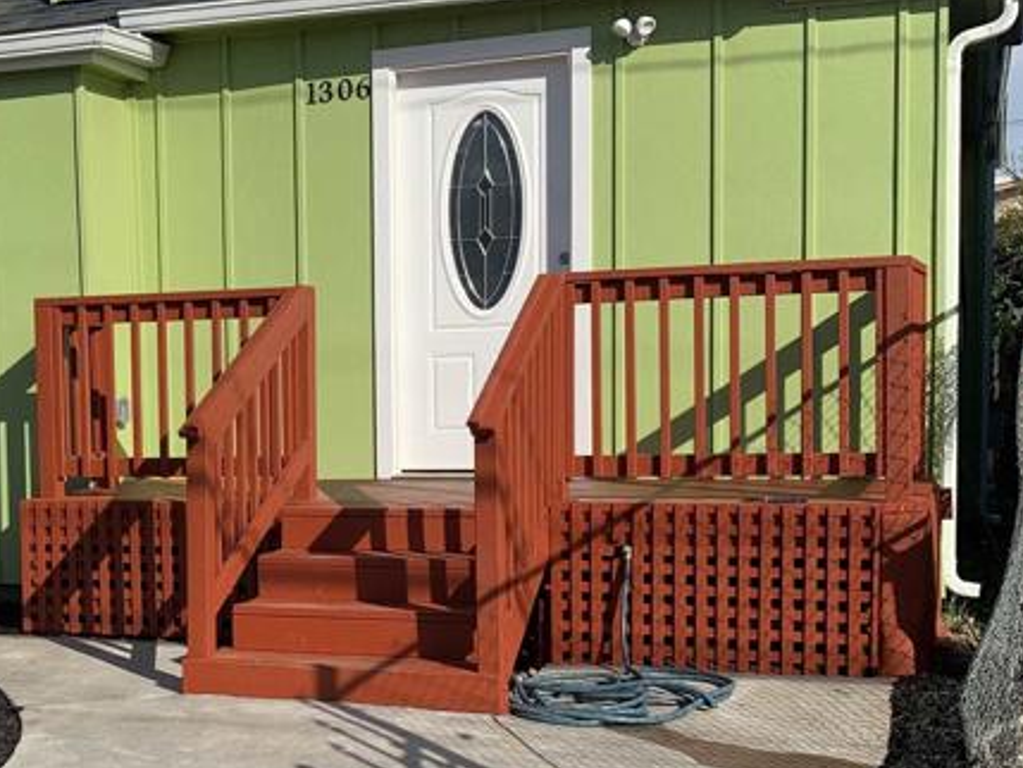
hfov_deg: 30.1
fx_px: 1833
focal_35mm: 62
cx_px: 141
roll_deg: +1.7
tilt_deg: -7.8
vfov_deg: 23.5
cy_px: 560
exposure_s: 1/2545
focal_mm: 4.25
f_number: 1.8
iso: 25
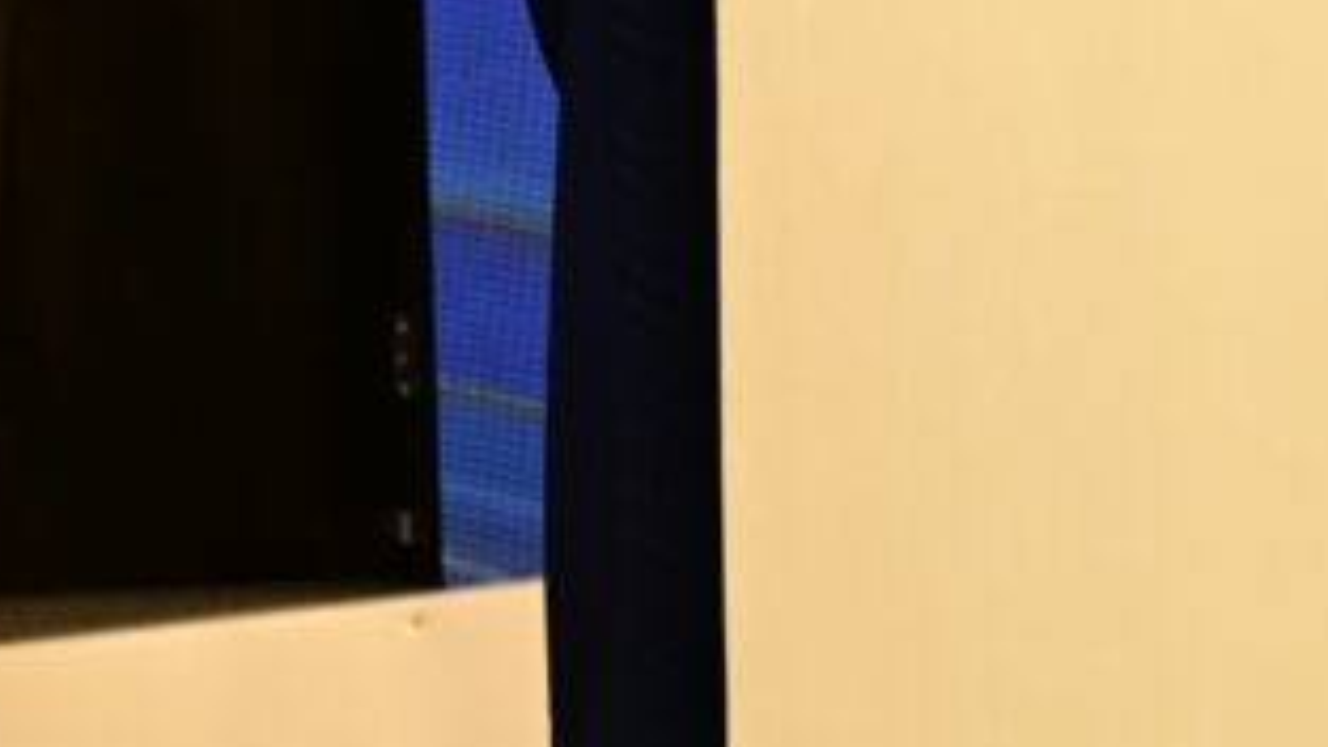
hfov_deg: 6.3
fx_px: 11584
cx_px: 3123
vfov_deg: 3.6
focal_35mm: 329
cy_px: -1324
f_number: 5.6
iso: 1600
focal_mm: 64
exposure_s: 1/125
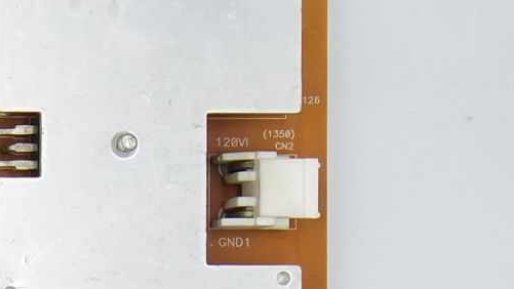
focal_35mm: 230
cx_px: -642
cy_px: 484
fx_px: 3135
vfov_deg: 5.2
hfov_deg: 8.7
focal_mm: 14
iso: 160
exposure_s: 1/100
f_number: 5
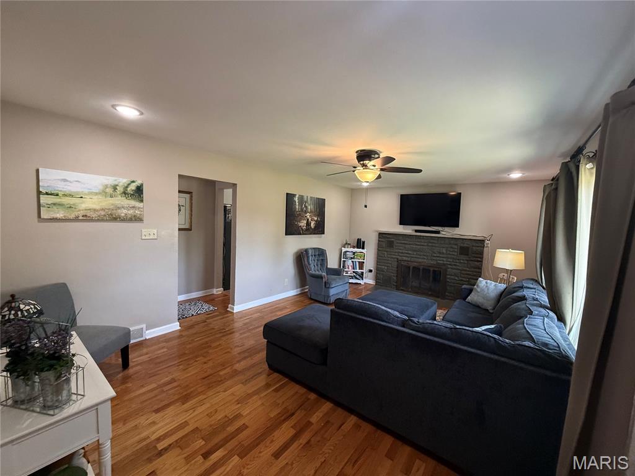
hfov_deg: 102.1
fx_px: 257
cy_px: 238
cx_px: 318
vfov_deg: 85.7
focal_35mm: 14
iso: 320
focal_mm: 2.22
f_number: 2.2
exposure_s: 1/120
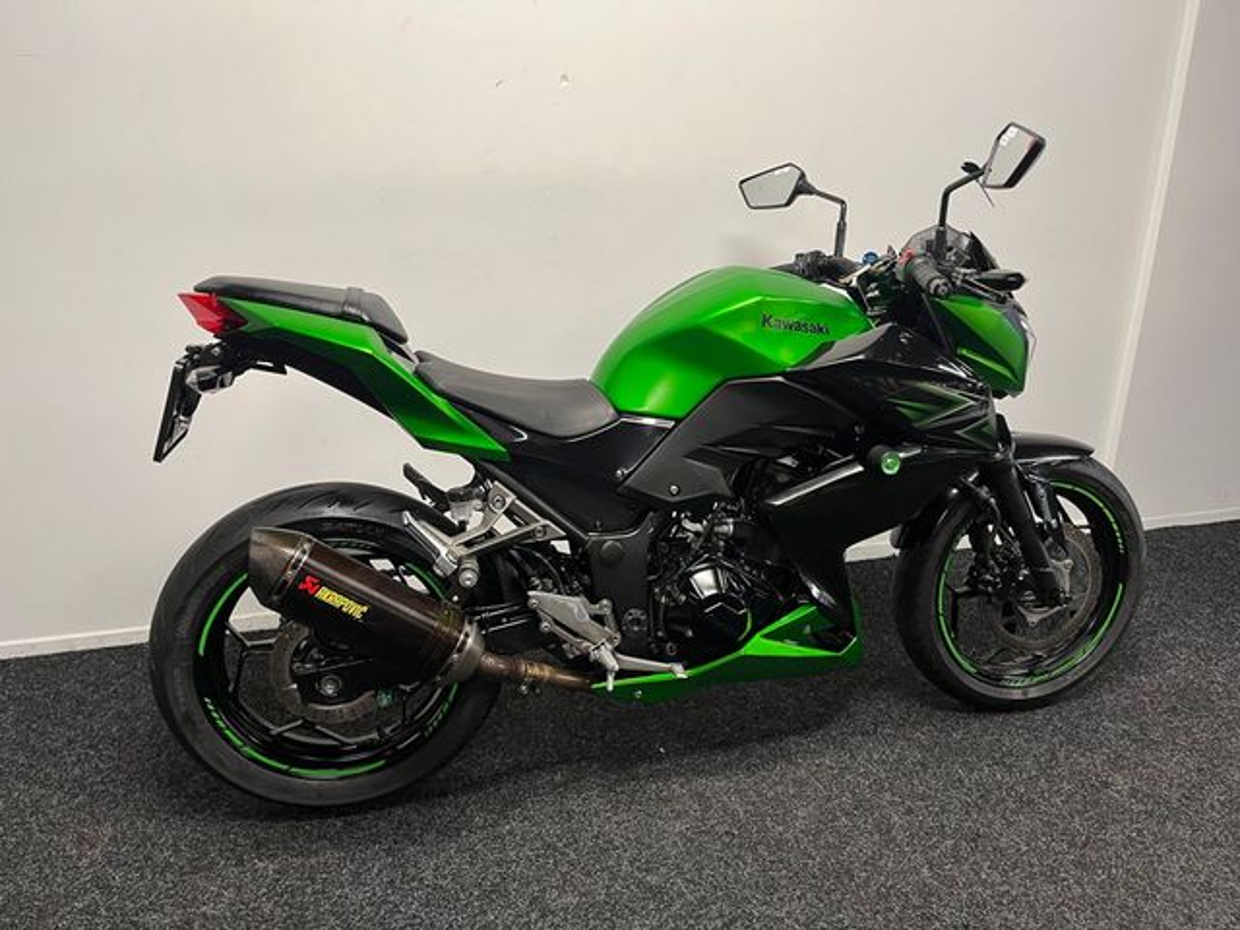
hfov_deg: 67.3
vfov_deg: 53.1
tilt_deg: -20.4
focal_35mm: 26
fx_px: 931
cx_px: 620
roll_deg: +0.5
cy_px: 465
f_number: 1.6
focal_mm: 5.1
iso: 100
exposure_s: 1/50
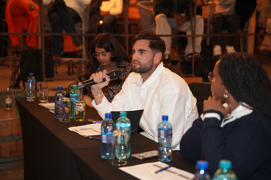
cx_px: 136
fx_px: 527
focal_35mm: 70
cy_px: 90
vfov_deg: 19.5
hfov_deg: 28.8
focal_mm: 70
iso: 6400
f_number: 2.8
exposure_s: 1/80
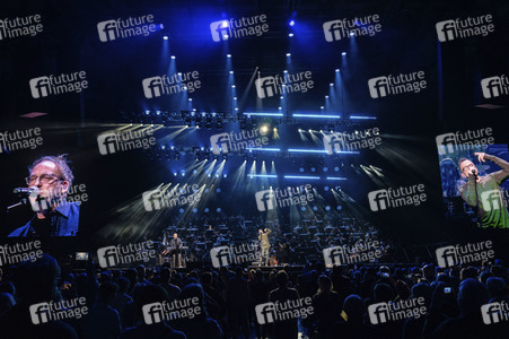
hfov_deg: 62.0
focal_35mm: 30
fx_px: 424
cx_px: 254
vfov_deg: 43.5
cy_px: 170
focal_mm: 30
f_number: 4.5
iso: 2500
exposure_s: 1/250
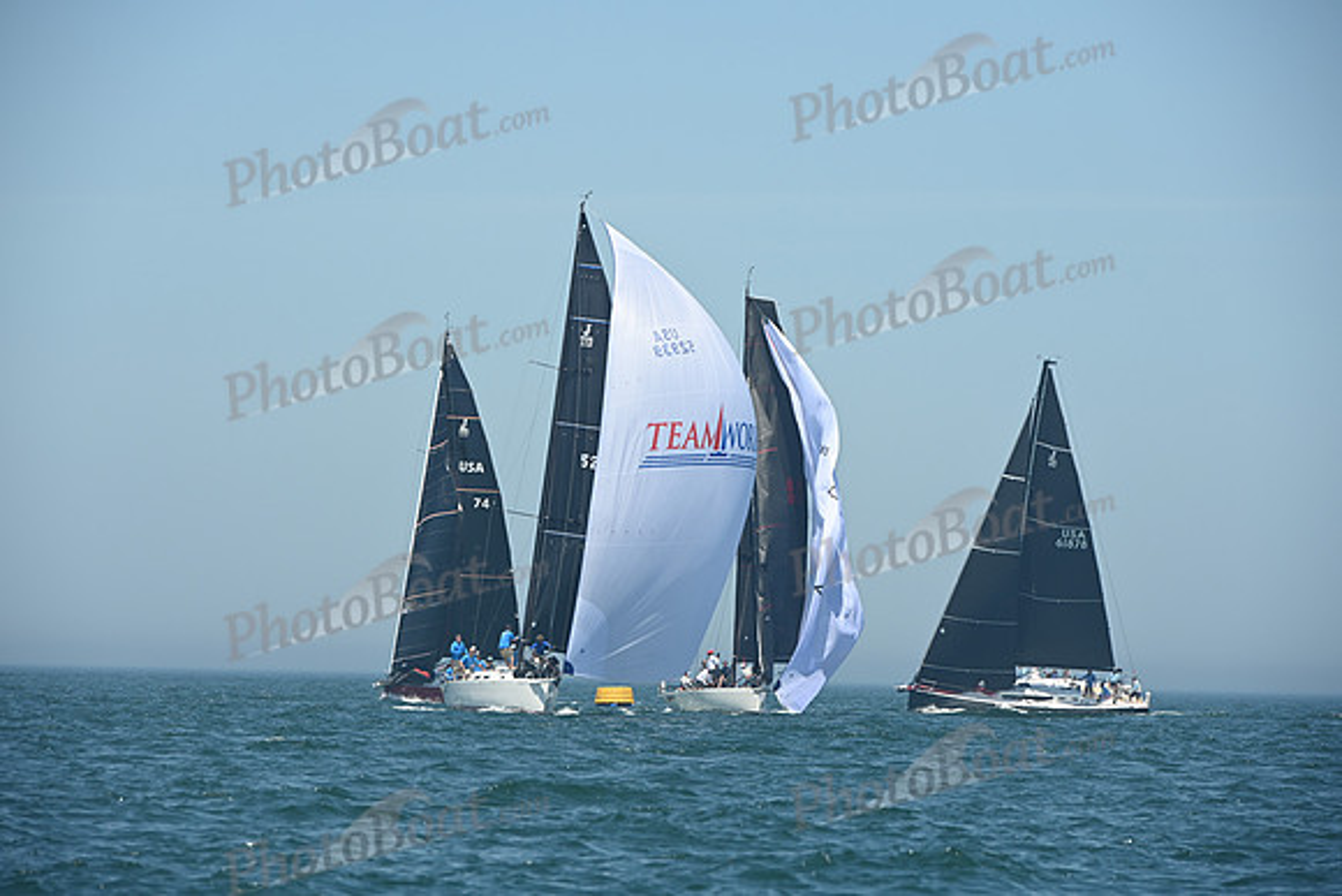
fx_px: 7457
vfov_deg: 6.9
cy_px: 448
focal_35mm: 200
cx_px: 671
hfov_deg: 10.3
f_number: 8
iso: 320
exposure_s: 1/1000
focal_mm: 200
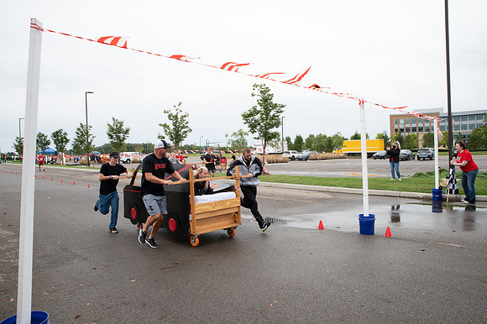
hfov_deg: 73.8
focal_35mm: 24
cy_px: 162
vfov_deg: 53.1
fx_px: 324
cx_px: 244
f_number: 7.1
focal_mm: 24
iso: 640
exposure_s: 1/320
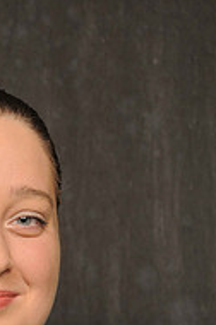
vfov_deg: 7.2
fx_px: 2565
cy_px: 301
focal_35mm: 284
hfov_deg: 4.8
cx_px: -37
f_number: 6.3
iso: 200
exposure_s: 1/60
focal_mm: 80
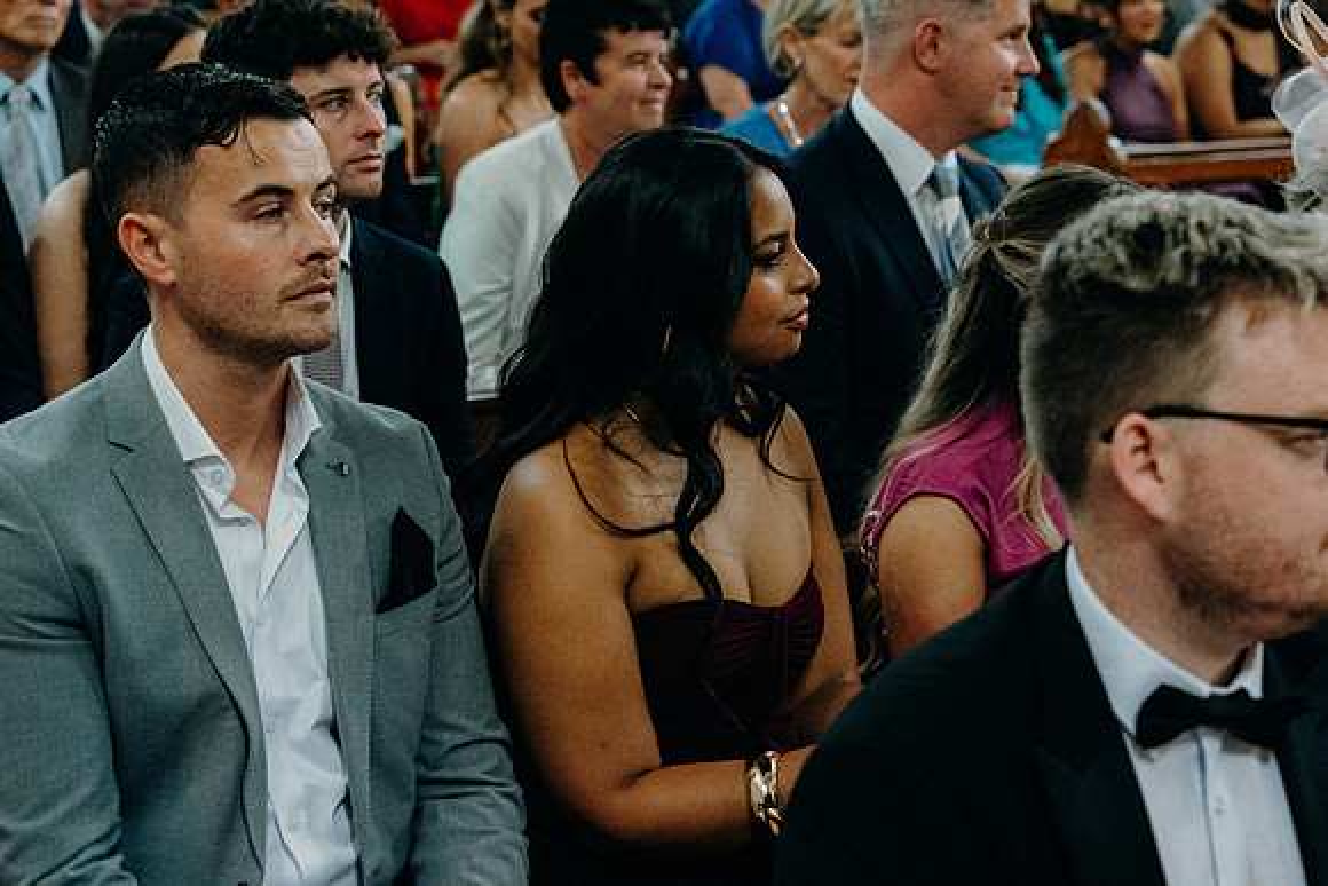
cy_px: 443
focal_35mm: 78
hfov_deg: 26.0
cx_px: 664
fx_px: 2878
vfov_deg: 17.5
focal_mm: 52
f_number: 3.5
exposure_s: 1/160
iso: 5000
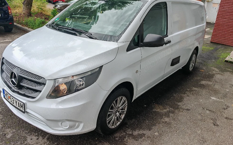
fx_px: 184
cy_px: 60
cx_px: 115
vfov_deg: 43.0
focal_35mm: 29
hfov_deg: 64.6
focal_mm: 6.83
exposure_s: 1/526
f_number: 2
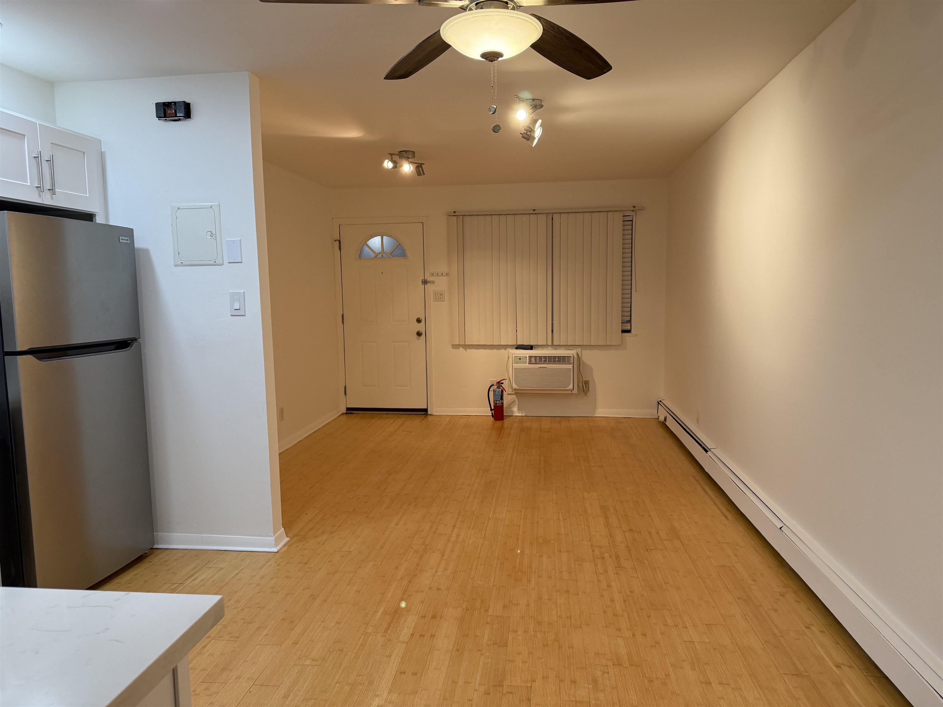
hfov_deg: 71.6
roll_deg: +0.5
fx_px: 654
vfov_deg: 56.8
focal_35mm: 24
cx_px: 472
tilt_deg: -4.4
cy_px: 354
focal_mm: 6.76
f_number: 1.78
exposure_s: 1/134
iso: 200
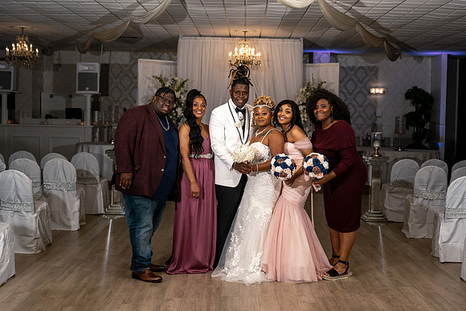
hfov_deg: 39.6
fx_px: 647
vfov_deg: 27.0
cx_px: 233
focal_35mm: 50
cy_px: 156
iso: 200
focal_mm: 50
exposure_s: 1/160
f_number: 4
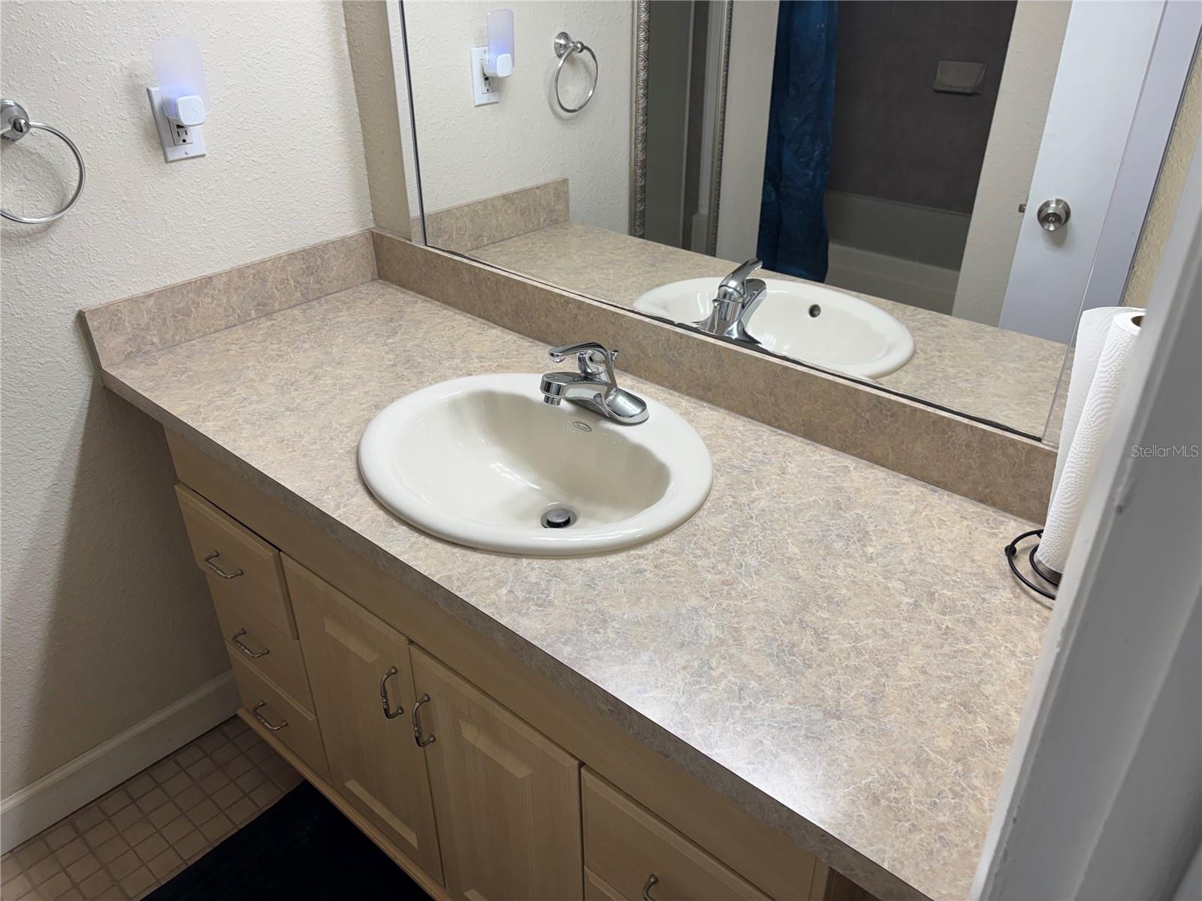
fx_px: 903
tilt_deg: -30.8
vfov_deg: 53.1
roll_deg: +0.3
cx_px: 601
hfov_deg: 67.3
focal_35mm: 26
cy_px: 450
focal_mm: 5.96
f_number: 1.6
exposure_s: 1/120
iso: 32
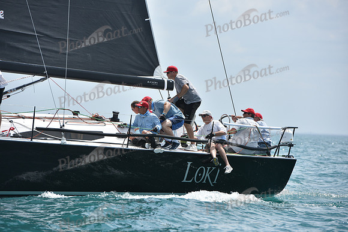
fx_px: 1934
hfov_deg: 10.3
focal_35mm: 200
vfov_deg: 6.9
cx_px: 174
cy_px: 116
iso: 250
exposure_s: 1/1250
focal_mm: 200
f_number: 7.1
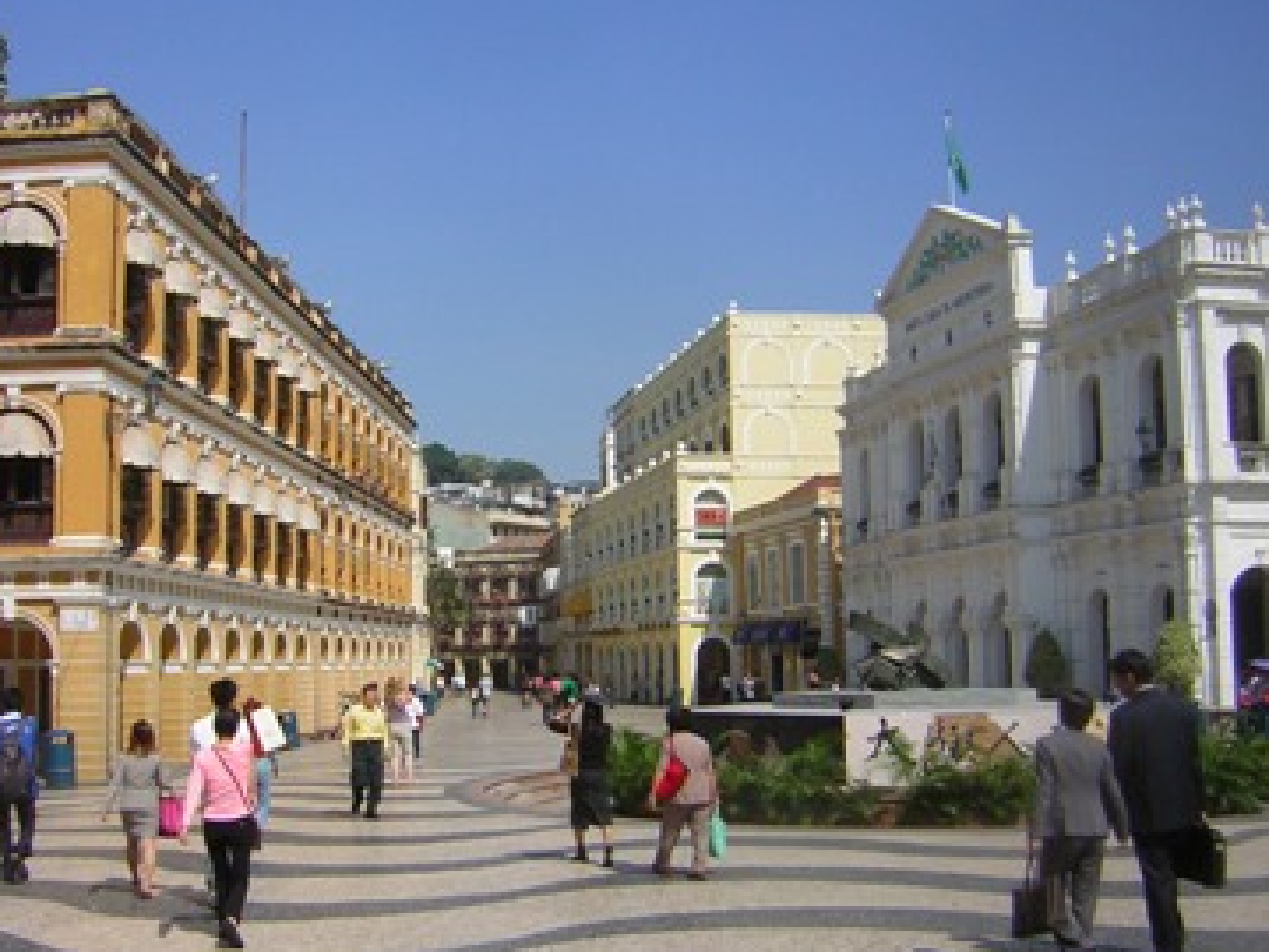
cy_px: 511
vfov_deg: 35.9
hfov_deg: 46.8
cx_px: 613
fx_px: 1466
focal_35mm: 40
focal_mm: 4.7
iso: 50
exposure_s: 1/571
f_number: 5.2
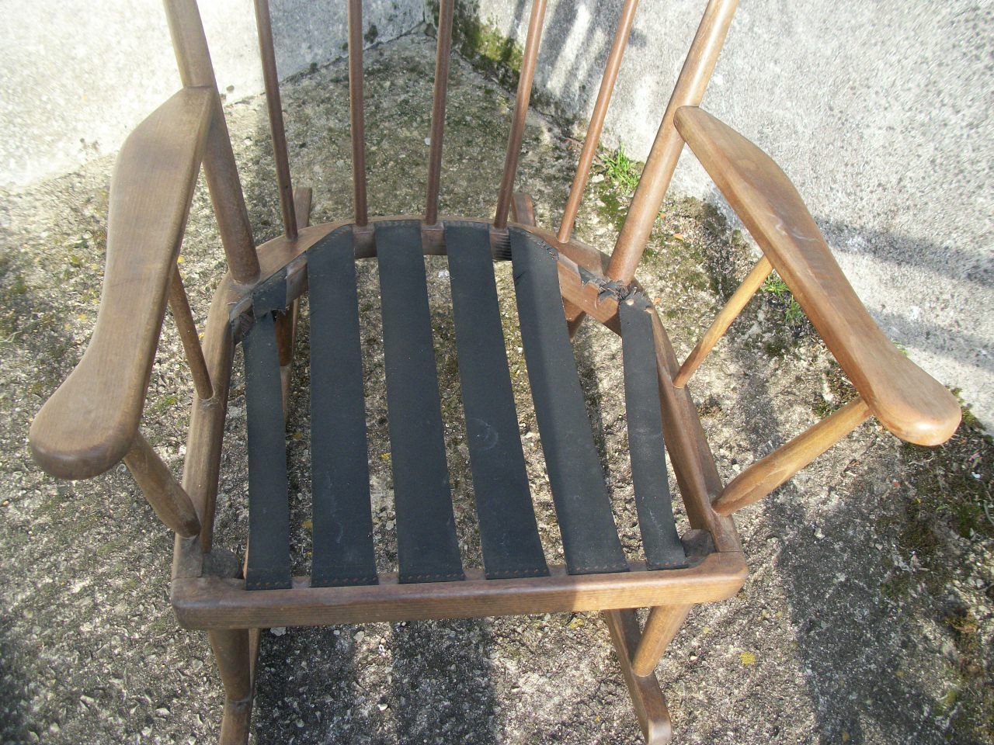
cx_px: 497
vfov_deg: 44.2
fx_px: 919
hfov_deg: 56.8
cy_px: 372
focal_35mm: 32
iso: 80
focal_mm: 5.7
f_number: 2.9
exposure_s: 1/200
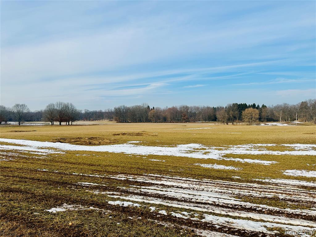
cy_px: 118
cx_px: 158
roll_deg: +0.9
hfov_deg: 71.6
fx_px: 219
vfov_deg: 56.8
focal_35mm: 24
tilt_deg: +0.9
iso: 80
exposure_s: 1/6211
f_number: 1.78
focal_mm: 6.86
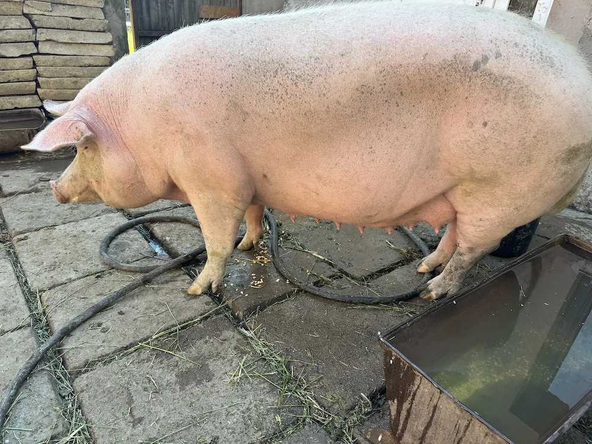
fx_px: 410
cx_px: 296
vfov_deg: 56.8
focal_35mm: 24
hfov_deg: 71.6
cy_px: 222
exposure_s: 1/341
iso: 80
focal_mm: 6.76
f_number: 1.78
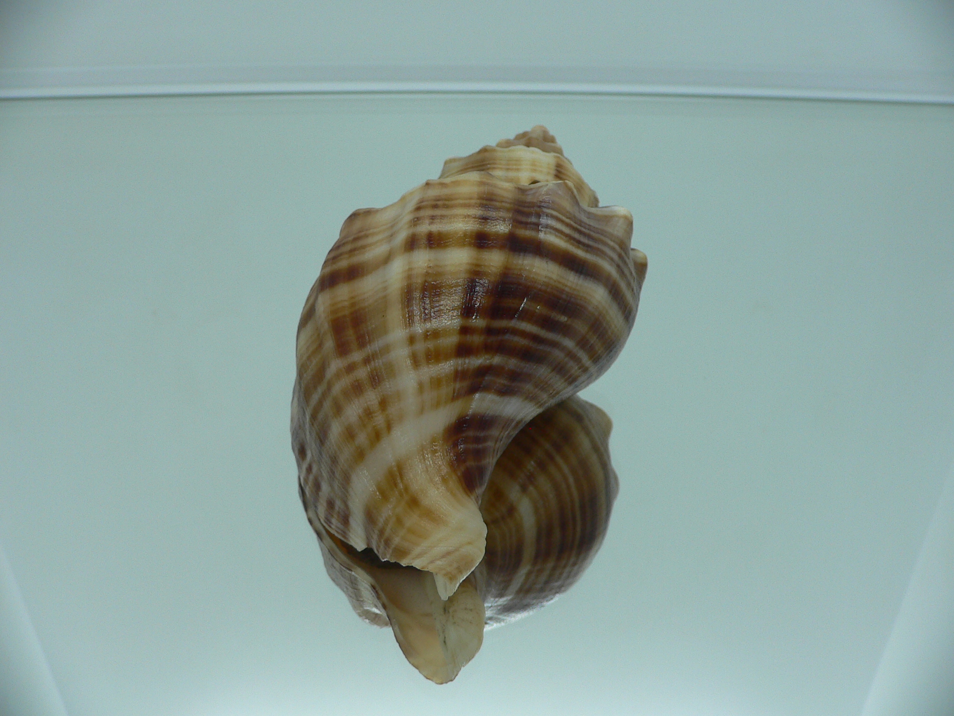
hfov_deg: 52.6
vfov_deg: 40.7
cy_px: 358
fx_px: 965
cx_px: 477
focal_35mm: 35
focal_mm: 4.6
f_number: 2.8
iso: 80
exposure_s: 1/60
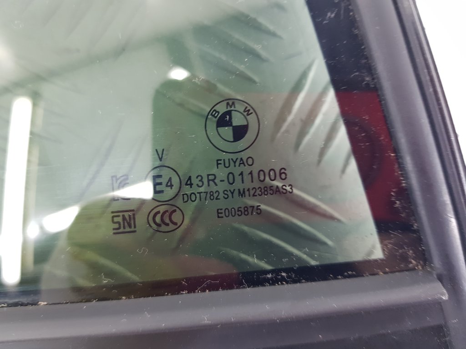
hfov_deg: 67.3
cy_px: 174
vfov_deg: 53.1
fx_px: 350
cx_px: 233
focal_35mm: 26
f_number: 1.7
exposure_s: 1/33
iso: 200
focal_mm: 4.2
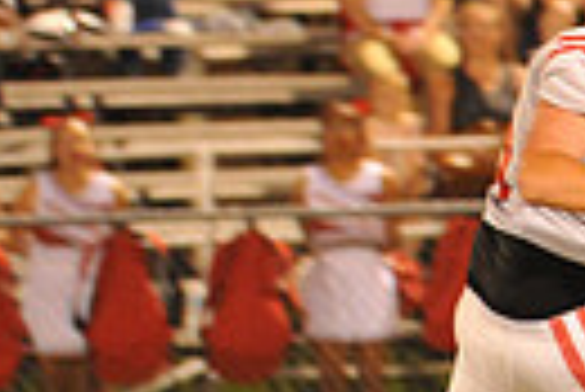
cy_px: 306
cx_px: 1220
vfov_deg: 1.6
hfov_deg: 2.3
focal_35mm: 889
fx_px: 14462
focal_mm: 200
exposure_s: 1/160
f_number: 5
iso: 5000
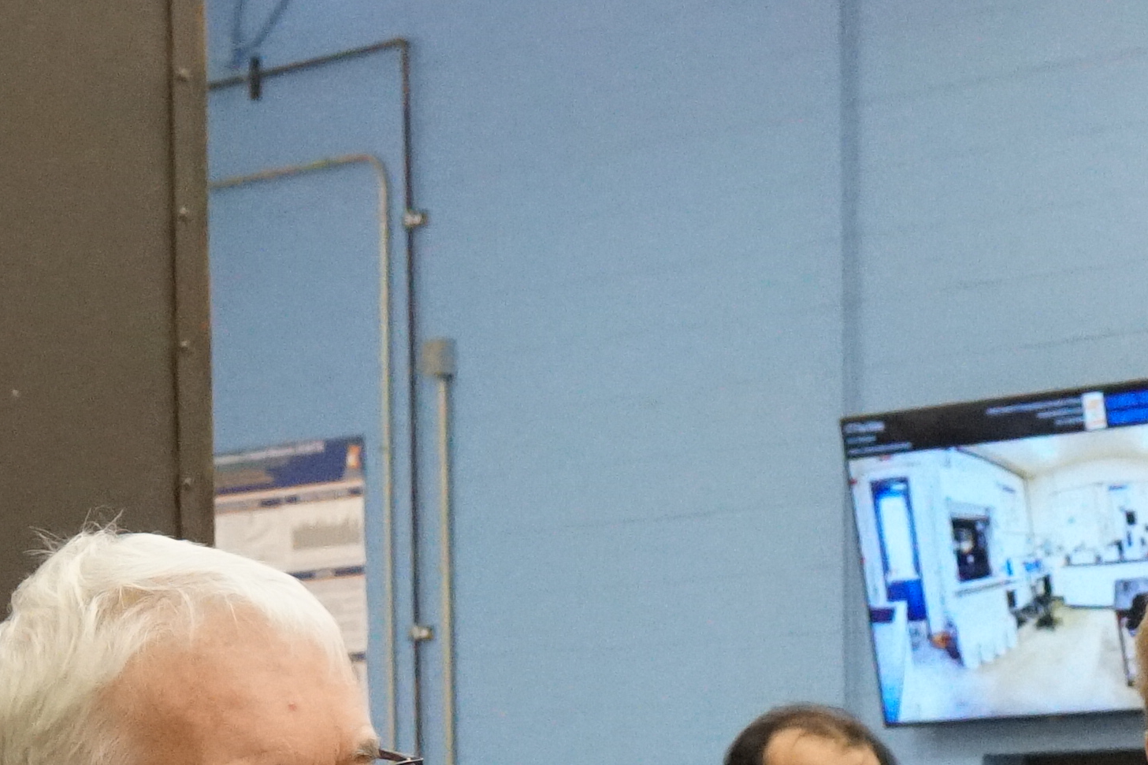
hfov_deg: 11.8
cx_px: 1056
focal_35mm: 173
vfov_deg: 7.7
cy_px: 1368
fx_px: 5516
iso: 5000
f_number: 5.6
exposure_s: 1/160
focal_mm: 28
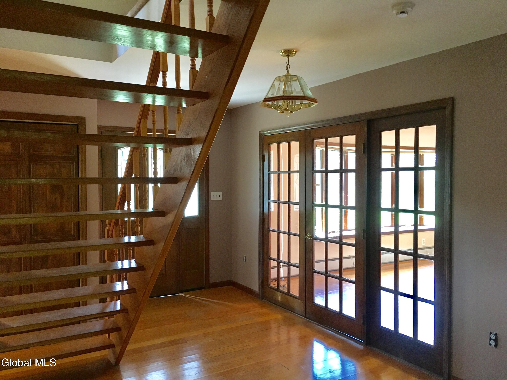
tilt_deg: -1.0
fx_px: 425
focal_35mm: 29
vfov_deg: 48.2
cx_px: 254
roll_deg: -0.4
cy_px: 190
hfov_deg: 61.7
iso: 100
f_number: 2.2
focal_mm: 4.15
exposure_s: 1/30
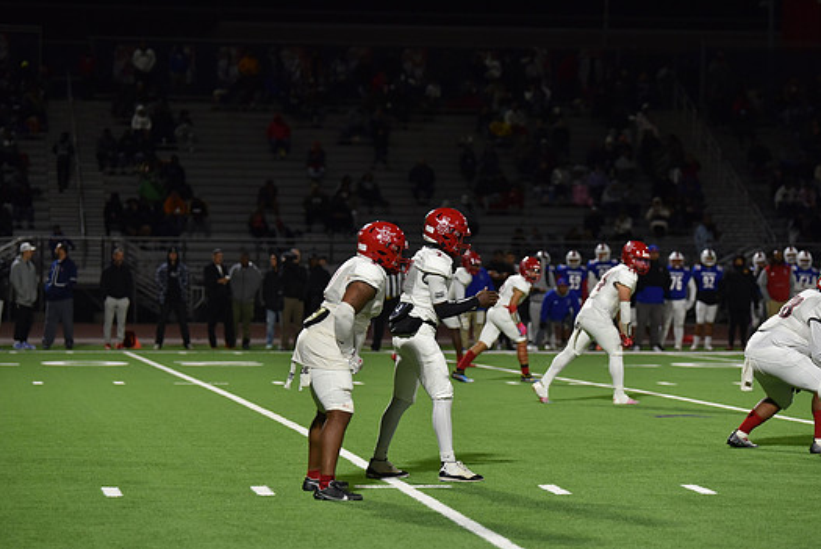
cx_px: 439
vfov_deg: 10.0
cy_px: 287
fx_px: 3150
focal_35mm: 138
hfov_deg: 14.8
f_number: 2.8
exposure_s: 1/500
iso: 1600
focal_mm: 125
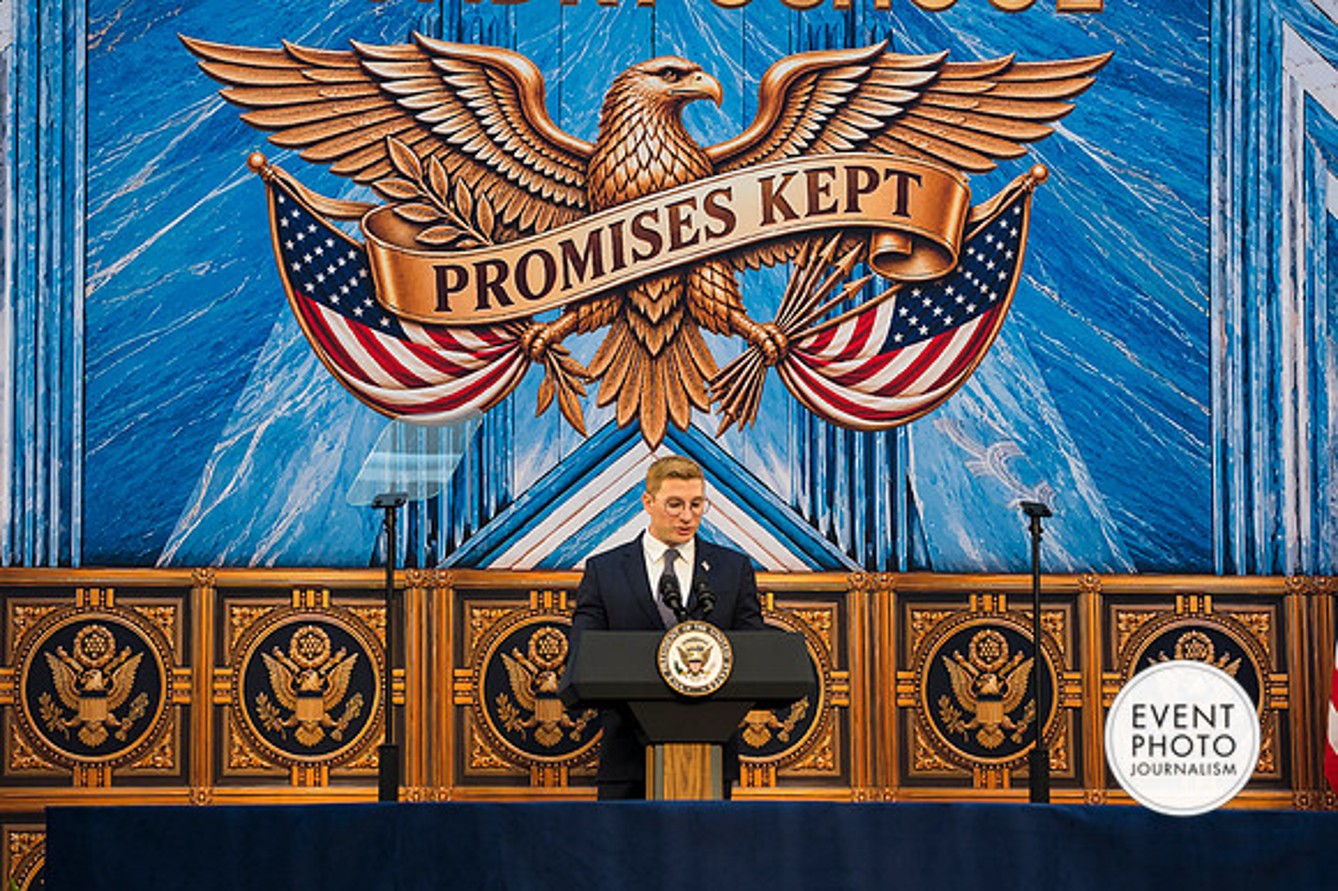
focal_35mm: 100
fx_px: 3714
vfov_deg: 13.7
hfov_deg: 20.4
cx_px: 669
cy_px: 446
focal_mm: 67
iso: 200
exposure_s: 1/200
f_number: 2.8
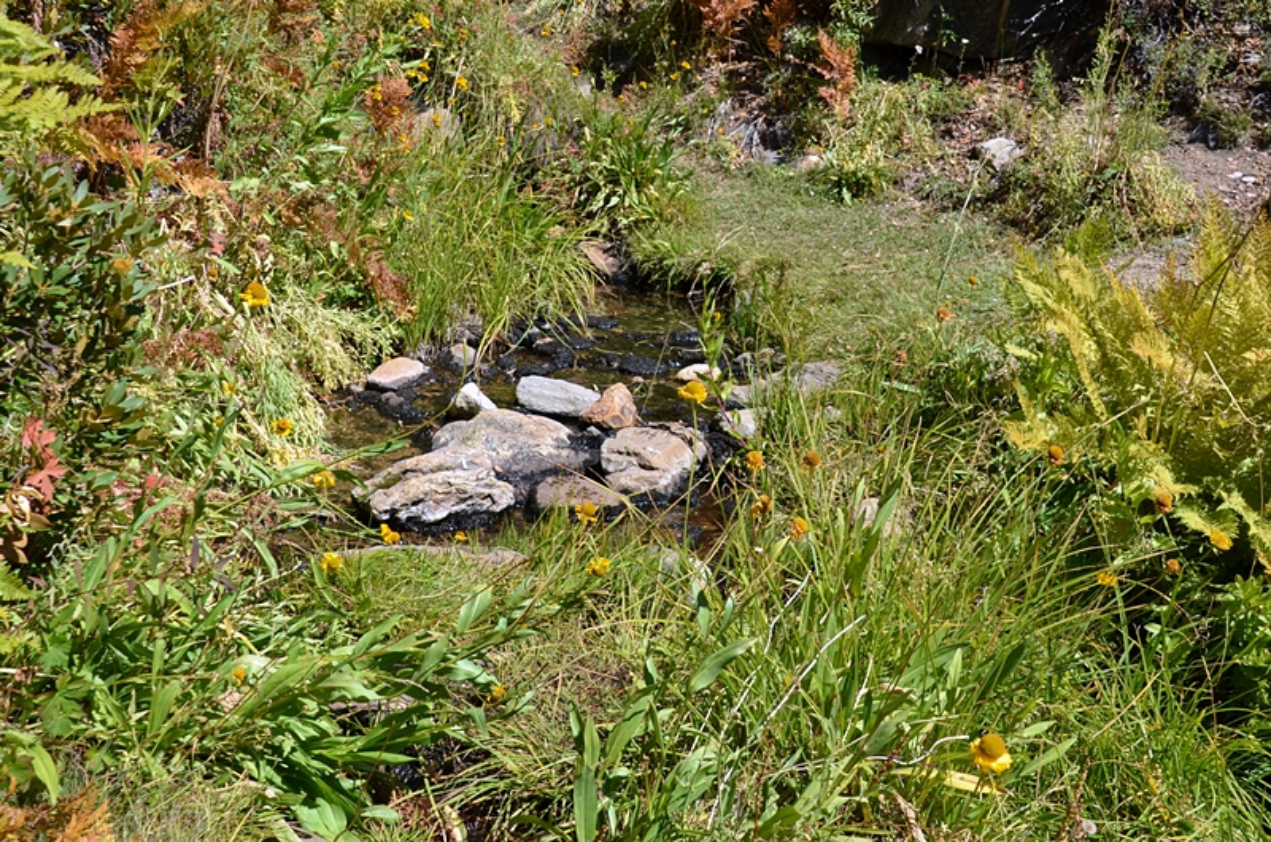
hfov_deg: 59.6
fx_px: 1110
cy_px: 421
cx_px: 636
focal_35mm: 32
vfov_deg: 41.5
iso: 100
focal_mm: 21
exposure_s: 1/250
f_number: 8
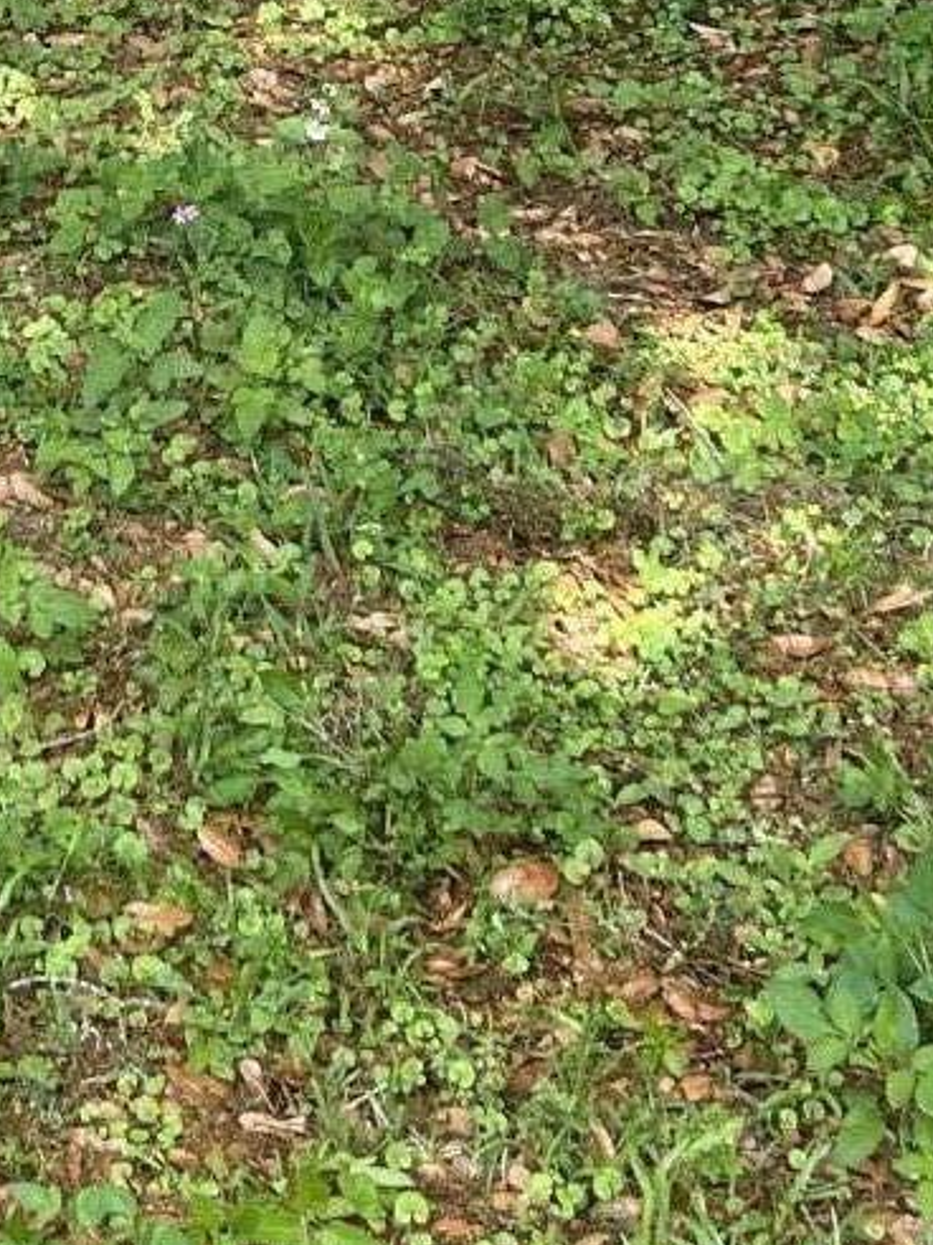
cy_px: -606
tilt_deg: -9.2
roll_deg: +0.0
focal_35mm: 106
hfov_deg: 13.7
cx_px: -106
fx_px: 3811
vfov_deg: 16.9
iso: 50
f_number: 1.5
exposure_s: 1/853
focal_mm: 5.7
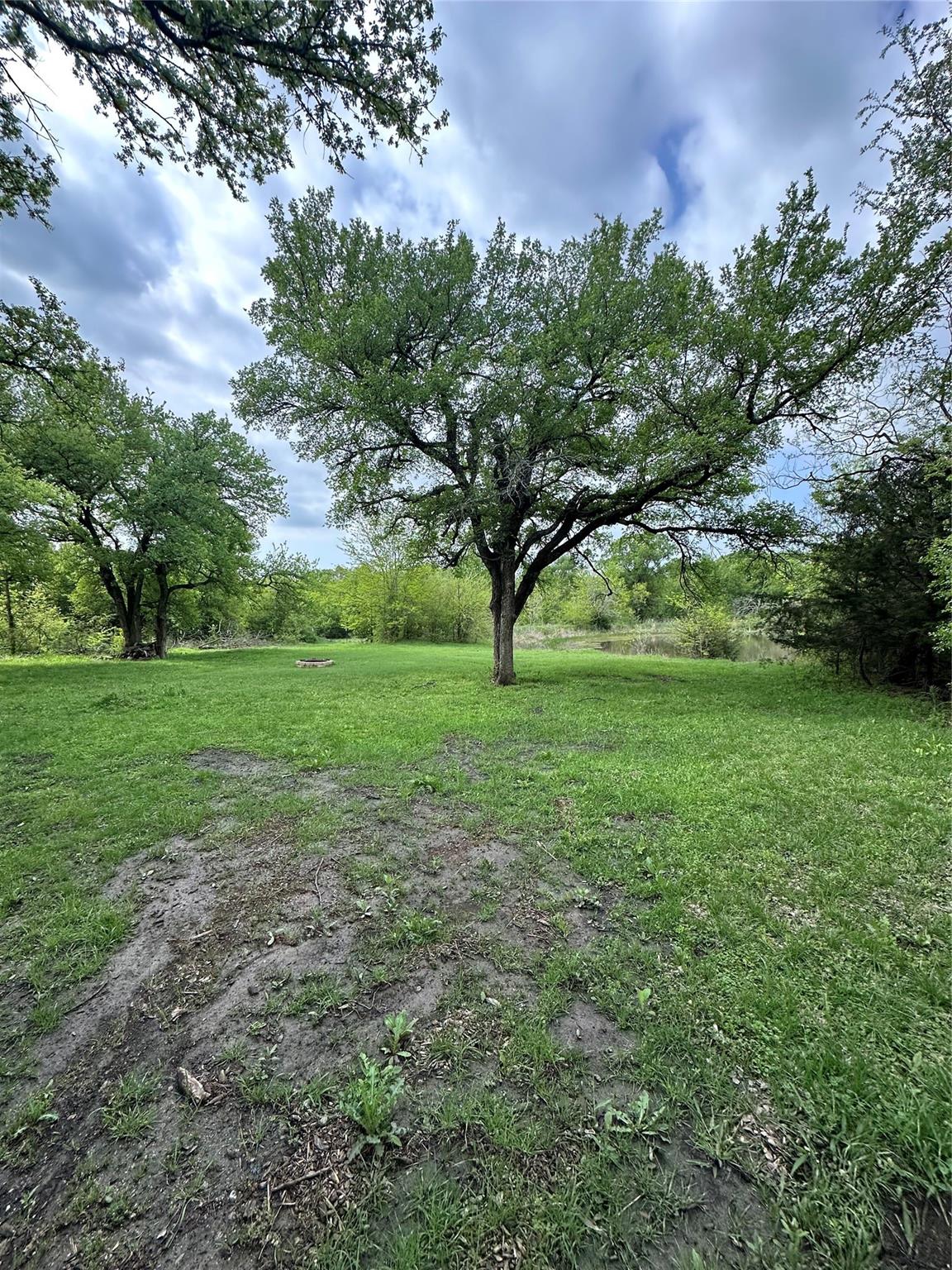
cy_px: 635
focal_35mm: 14
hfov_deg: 85.7
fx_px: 513
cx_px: 476
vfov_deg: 102.1
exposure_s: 1/385
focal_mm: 2.22
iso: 40
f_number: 2.2
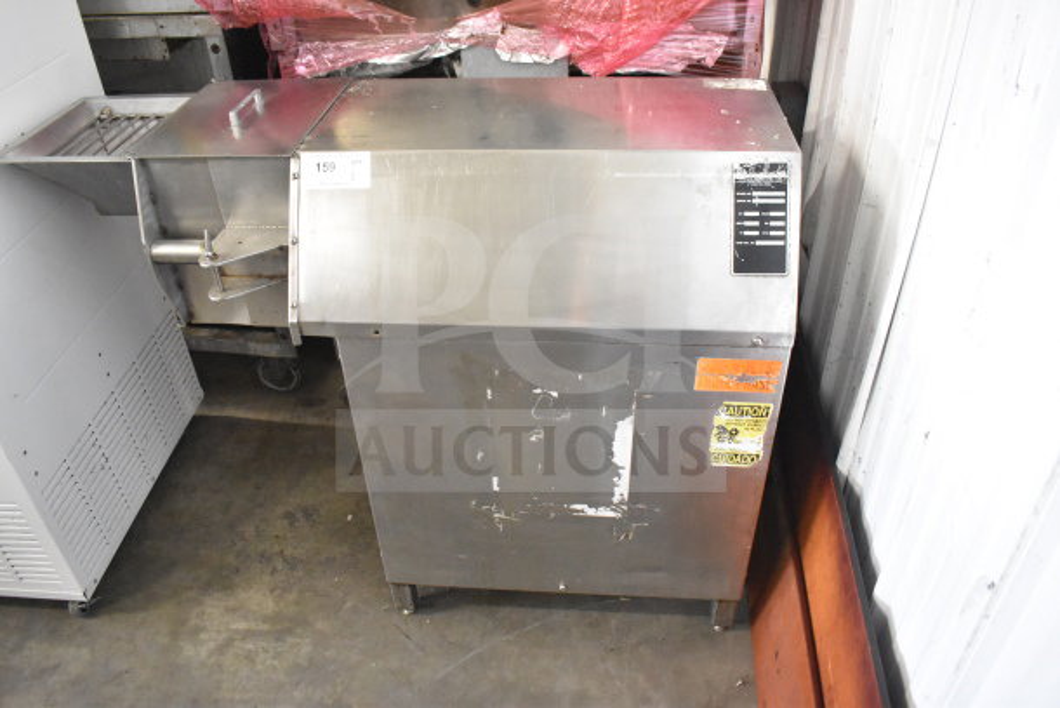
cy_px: 354
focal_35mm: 27
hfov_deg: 67.4
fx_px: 795
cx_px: 530
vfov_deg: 48.0
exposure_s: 1/80
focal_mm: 18
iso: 6400
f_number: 4.5
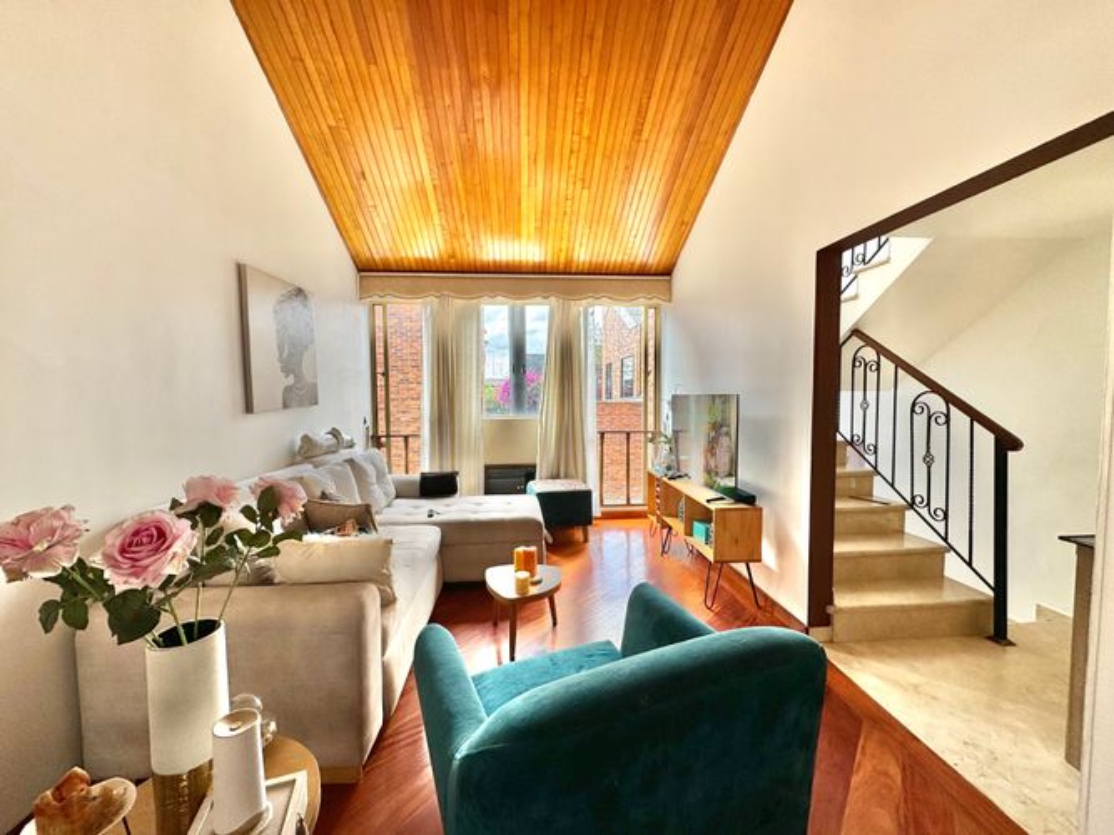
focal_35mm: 14
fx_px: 450
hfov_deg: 102.1
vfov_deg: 85.7
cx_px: 557
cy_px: 418
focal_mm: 2.22
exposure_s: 1/162
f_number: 2.2
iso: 40
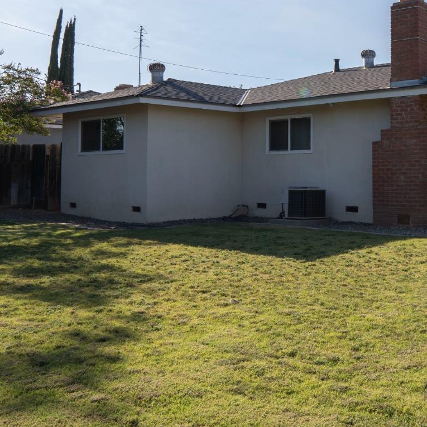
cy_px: 153
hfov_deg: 38.4
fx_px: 558
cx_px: 400
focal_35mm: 40
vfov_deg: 41.5
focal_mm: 16
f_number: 9
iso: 100
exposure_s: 1/125
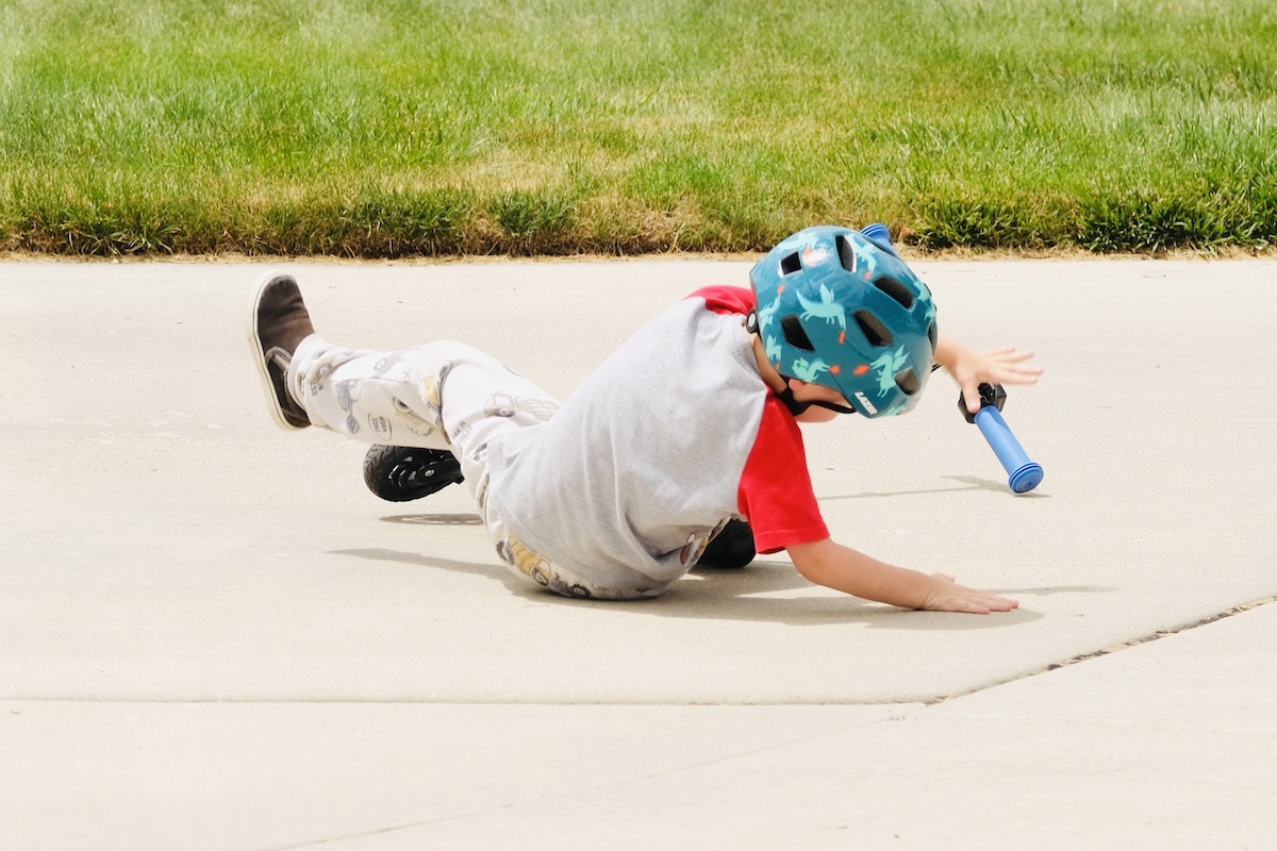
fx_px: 4469
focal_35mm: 126
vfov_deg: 10.9
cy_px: 426
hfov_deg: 16.3
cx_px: 638
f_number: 5
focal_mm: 83.8
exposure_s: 1/480
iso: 125
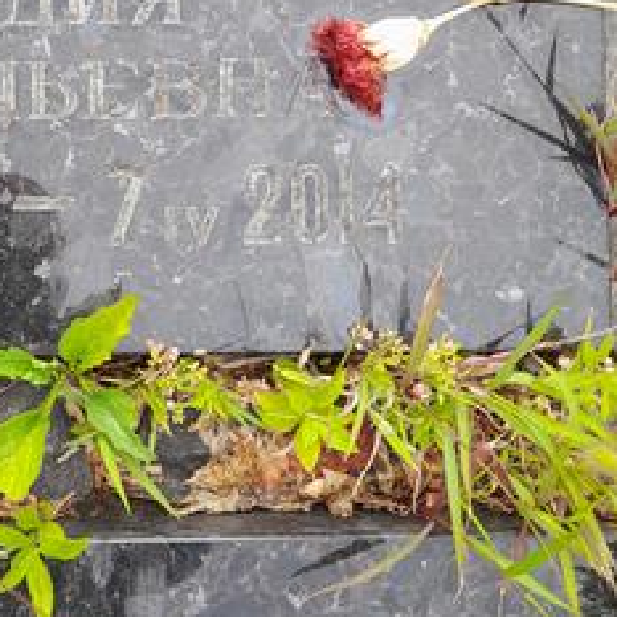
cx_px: 32
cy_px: 169
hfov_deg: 28.6
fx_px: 1149
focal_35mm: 57
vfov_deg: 29.7
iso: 20
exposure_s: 1/111
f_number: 2
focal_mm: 4.6
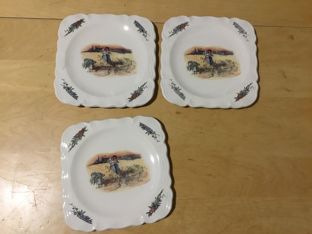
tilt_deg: -76.9
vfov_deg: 45.4
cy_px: 117
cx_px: 156
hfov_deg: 58.4
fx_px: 279
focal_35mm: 31
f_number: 2.4
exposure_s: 1/17
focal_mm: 3.3
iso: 200
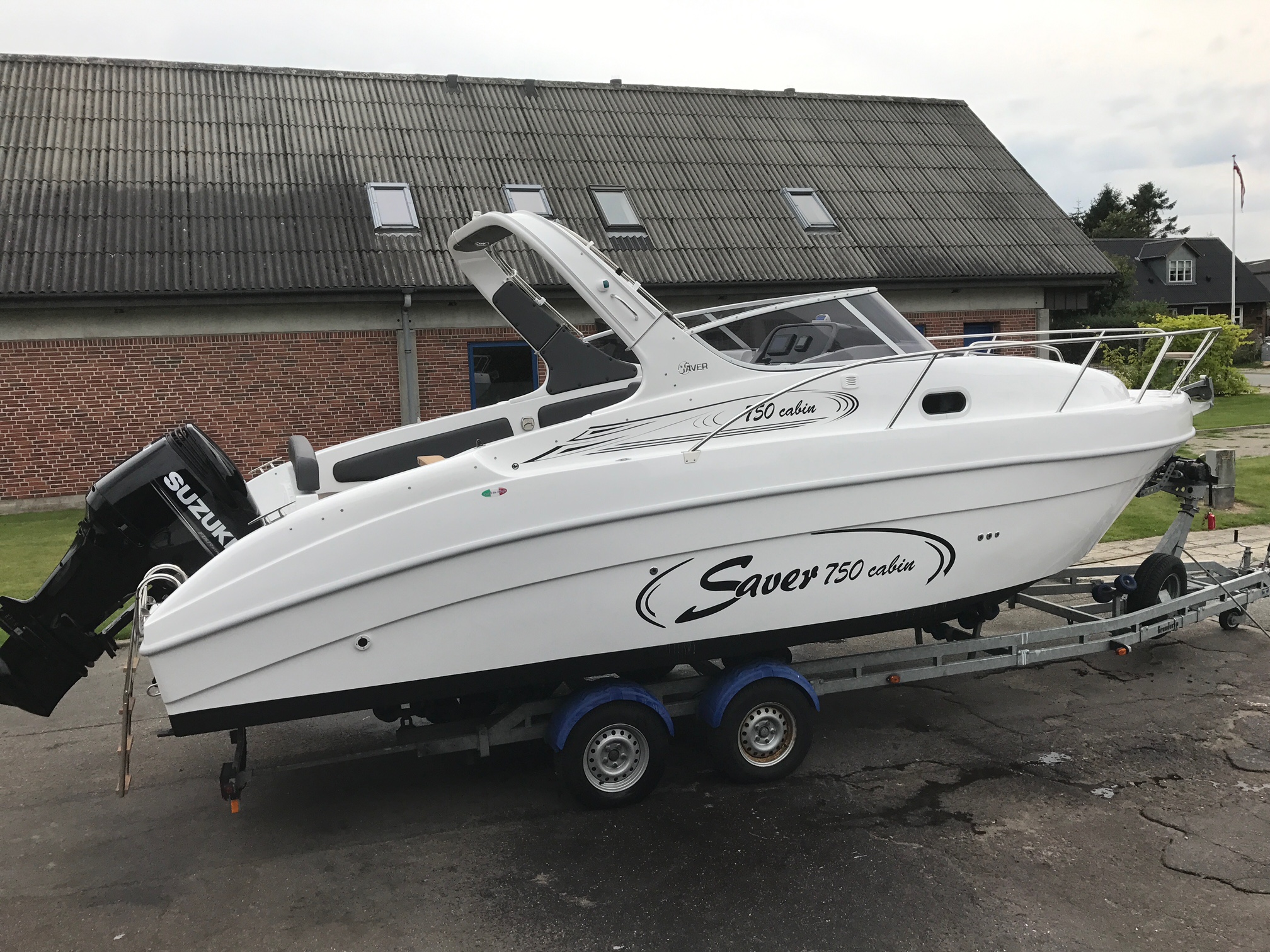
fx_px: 1027
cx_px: 635
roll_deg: +3.0
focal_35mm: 28
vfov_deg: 49.7
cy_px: 476
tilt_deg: -6.3
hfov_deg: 63.4
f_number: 1.8
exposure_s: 1/1473
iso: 20
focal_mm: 3.99
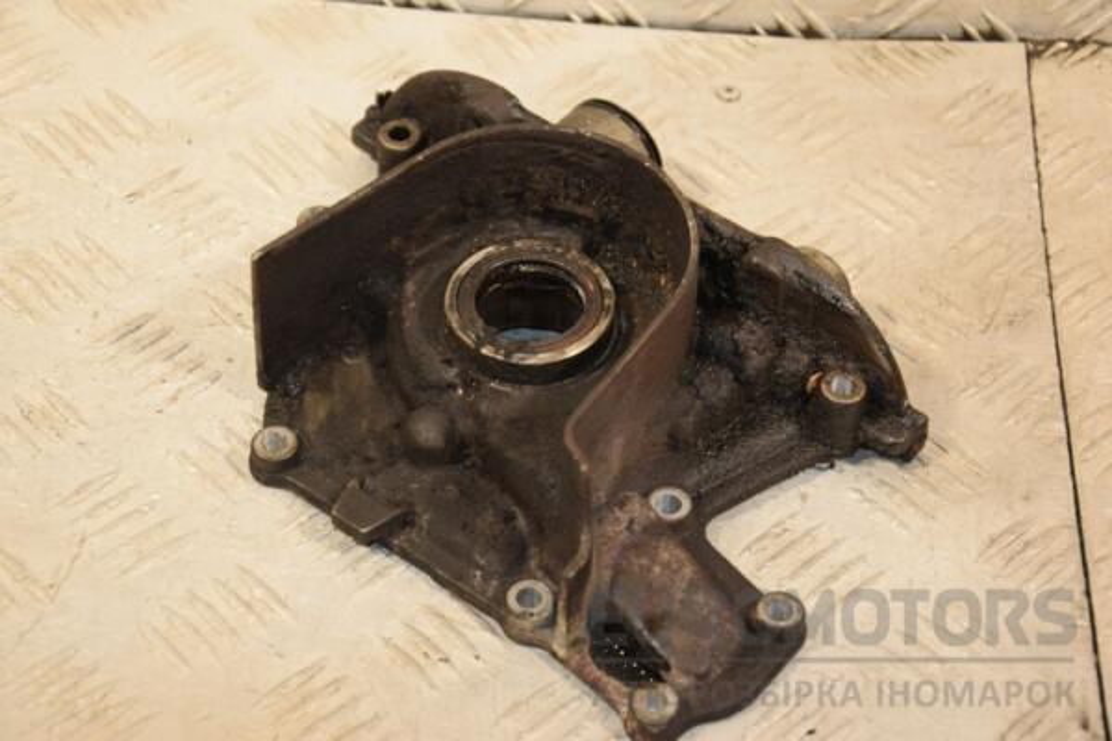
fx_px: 2872
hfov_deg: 21.9
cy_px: 370
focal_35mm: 93
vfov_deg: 14.7
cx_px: 556
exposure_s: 1/160
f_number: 5.3
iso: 800
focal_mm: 62
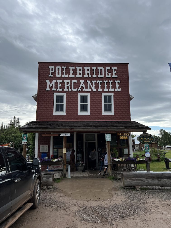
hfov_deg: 53.1
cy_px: 114
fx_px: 171
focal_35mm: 26
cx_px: 86
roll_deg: +0.3
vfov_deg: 67.3
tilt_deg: +11.0
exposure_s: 1/2299
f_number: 1.5
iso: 50
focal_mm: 5.7
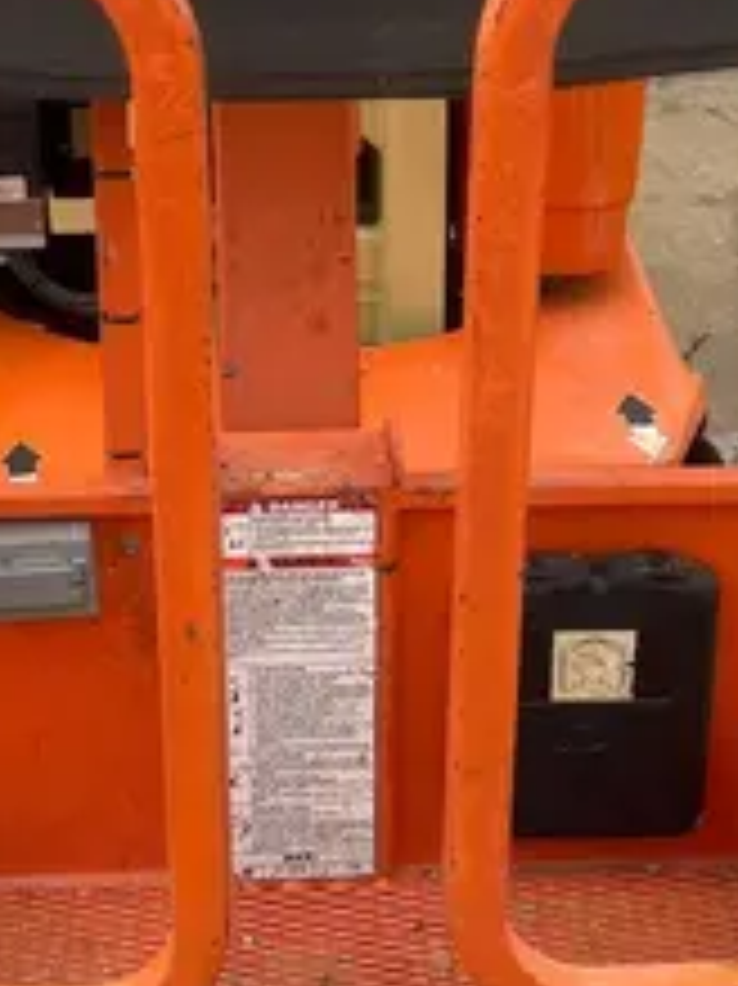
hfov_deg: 17.0
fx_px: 2475
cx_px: 333
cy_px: 498
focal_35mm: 87
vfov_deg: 22.5
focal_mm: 5.1
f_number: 1.6
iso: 50
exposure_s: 1/751
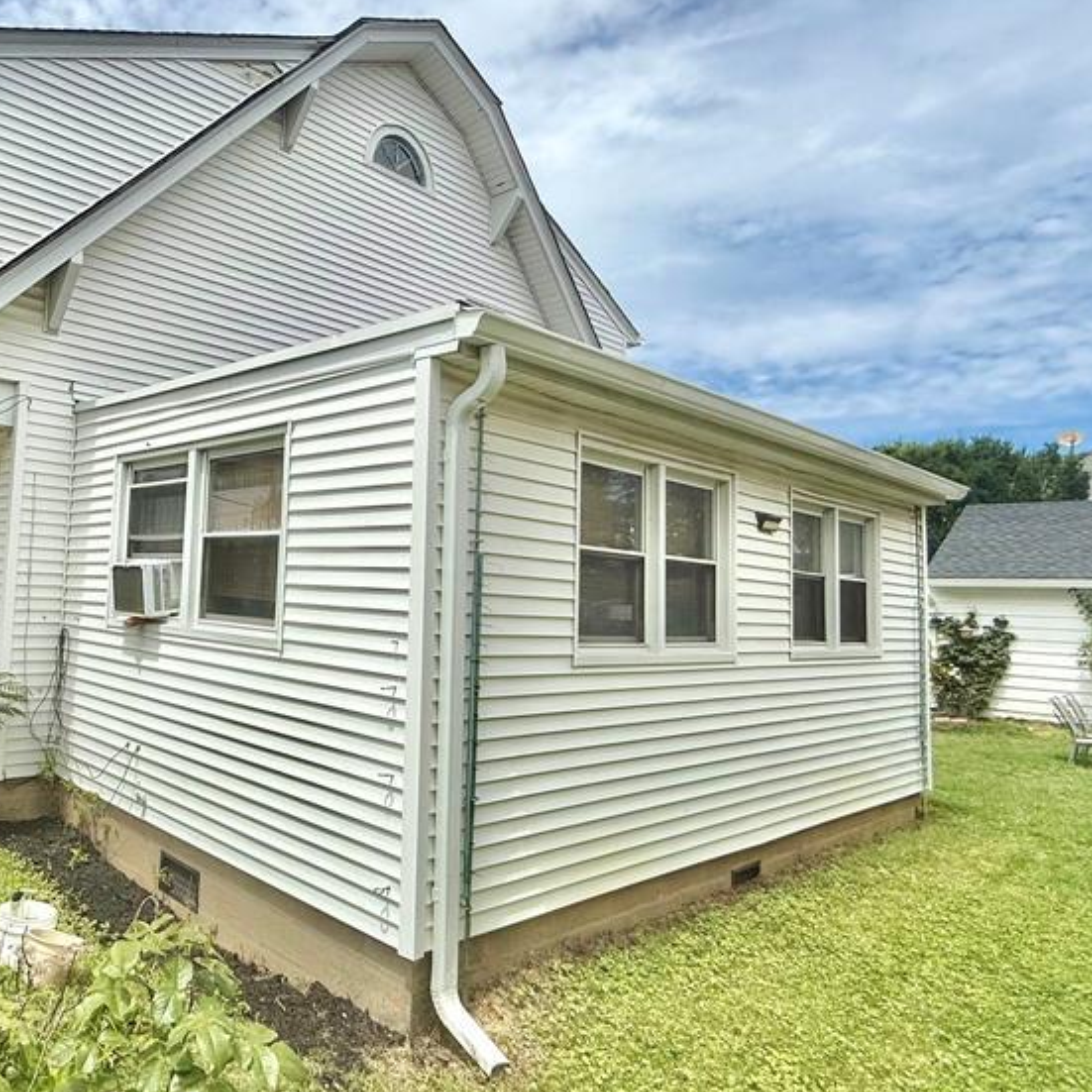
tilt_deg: +5.4
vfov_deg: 67.2
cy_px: 521
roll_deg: -4.3
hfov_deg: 60.7
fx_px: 821
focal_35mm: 23
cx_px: 190
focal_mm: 2.22
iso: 50
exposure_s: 1/3663
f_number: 2.2
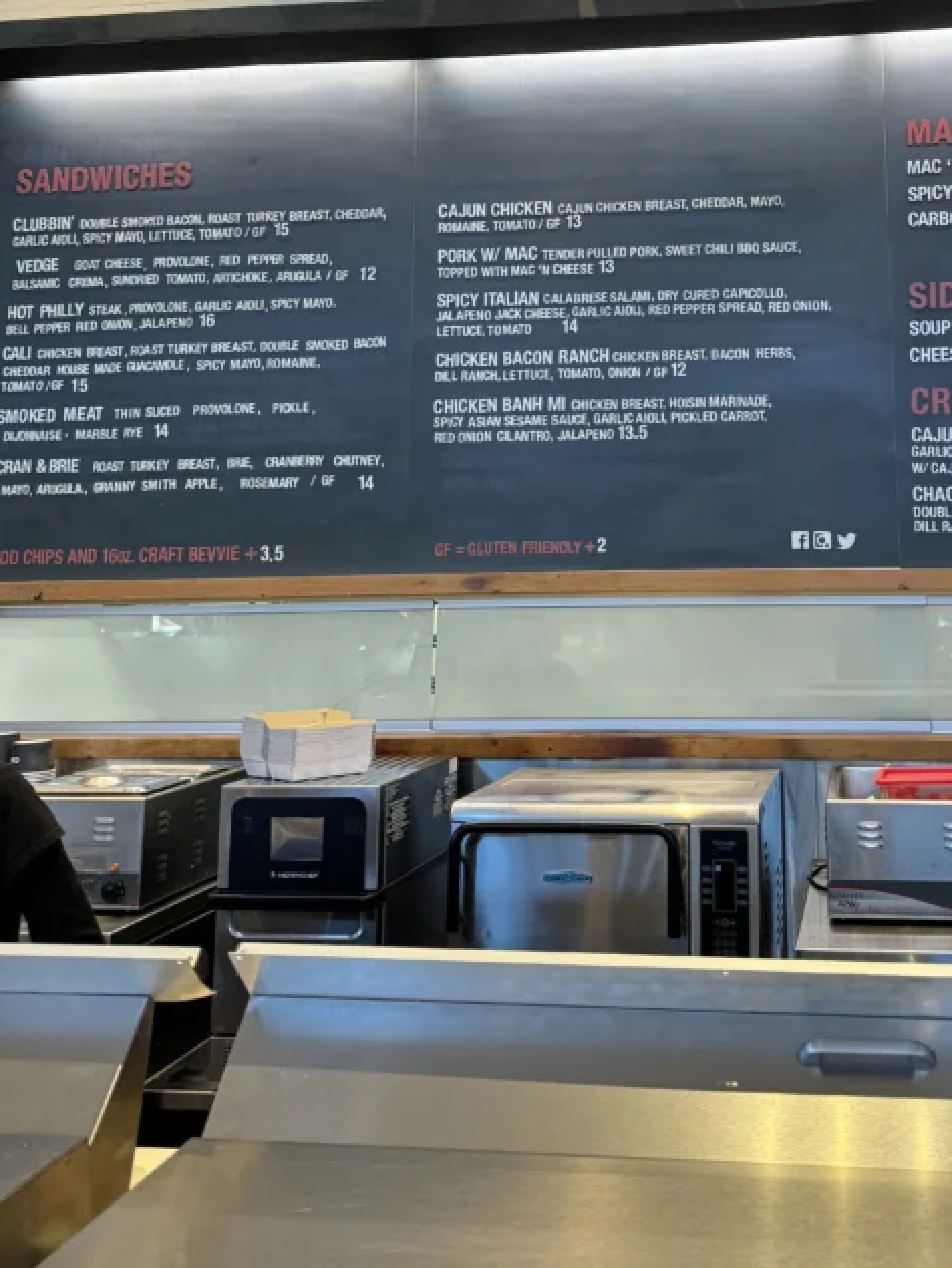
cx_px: 704
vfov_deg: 46.4
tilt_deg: +10.7
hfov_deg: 36.1
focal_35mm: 39
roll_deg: +1.0
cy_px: 338
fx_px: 1429
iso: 200
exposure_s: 1/120
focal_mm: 6.86
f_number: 1.78
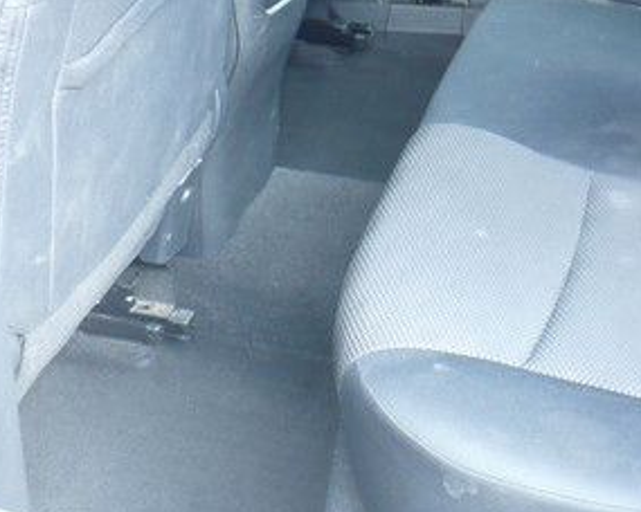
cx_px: 650
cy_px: 18
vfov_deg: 18.5
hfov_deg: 22.6
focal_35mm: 81
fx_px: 1537
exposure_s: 1/30
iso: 200
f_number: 2.8
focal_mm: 6.1
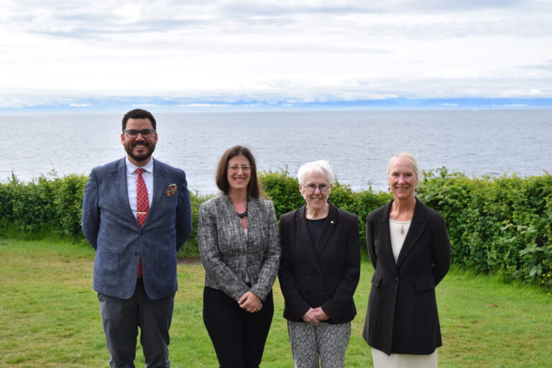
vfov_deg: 30.8
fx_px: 667
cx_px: 276
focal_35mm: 44
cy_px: 184
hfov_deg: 45.0
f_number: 6.3
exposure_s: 1/1600
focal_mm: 29
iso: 400
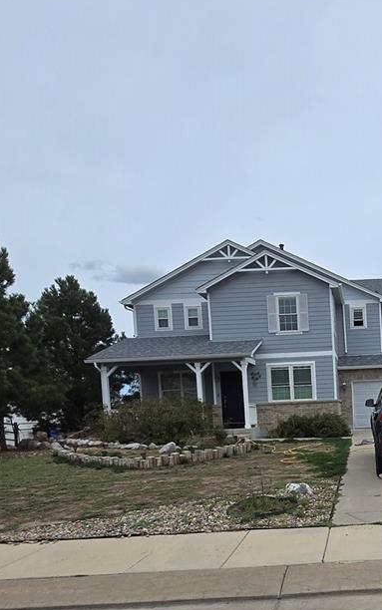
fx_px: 449
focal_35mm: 27
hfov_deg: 41.2
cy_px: 441
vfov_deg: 65.1
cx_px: 366
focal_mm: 1.7
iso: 25
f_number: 2.2
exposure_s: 1/1854
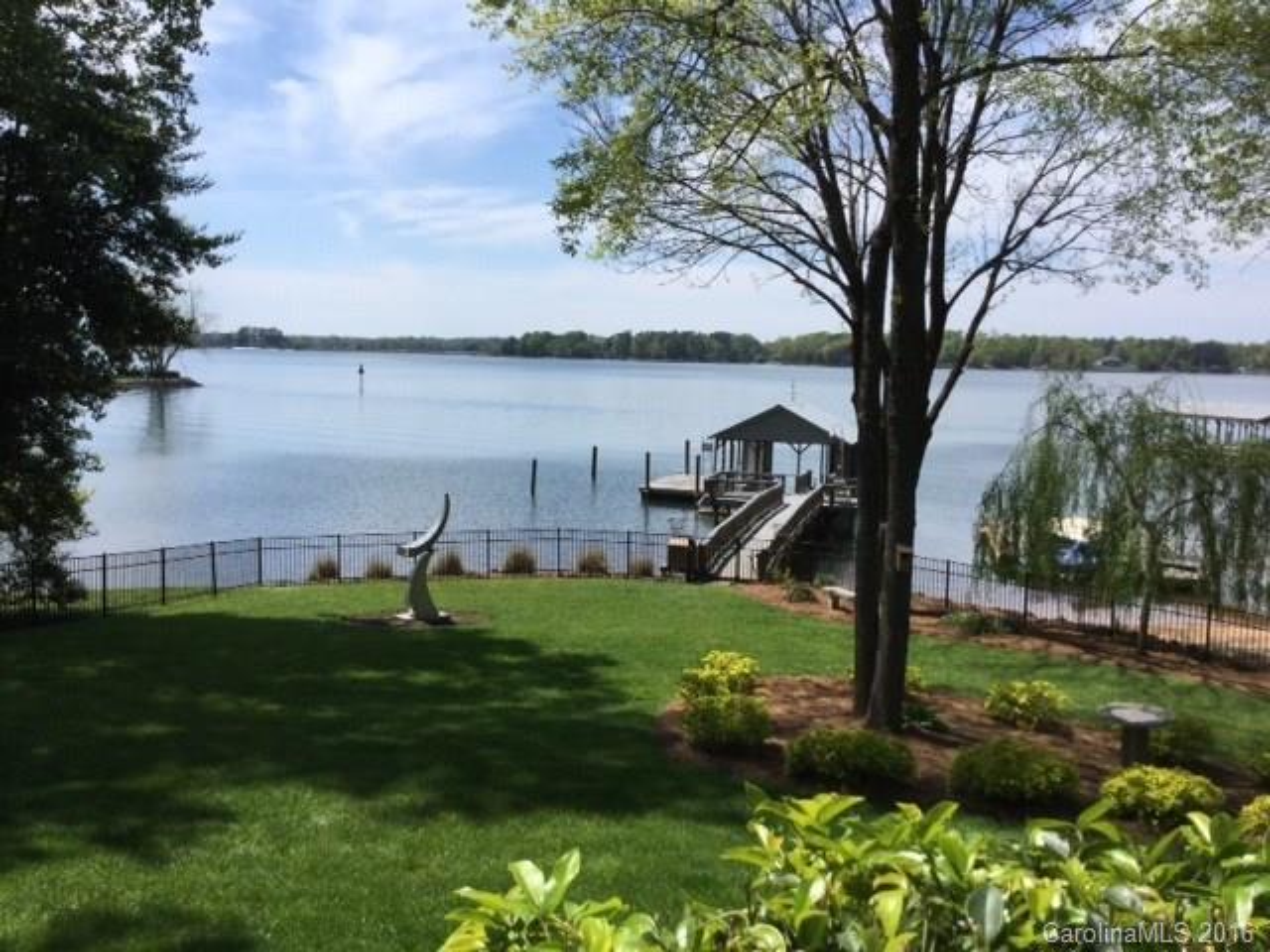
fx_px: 1137
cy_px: 476
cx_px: 635
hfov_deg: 58.4
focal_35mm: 31
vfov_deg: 45.4
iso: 25
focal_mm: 3.3
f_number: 2.4
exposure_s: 1/1852
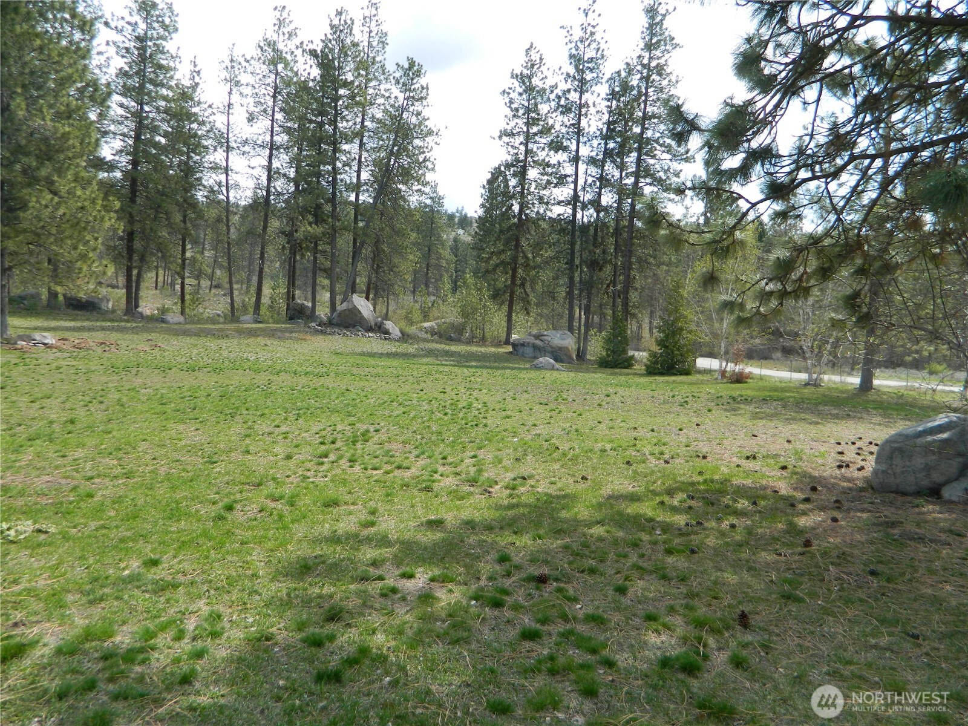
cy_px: 363
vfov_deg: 54.9
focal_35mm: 25
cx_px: 484
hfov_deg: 69.4
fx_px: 699
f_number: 3.1
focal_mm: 4.5
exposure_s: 1/640
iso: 80
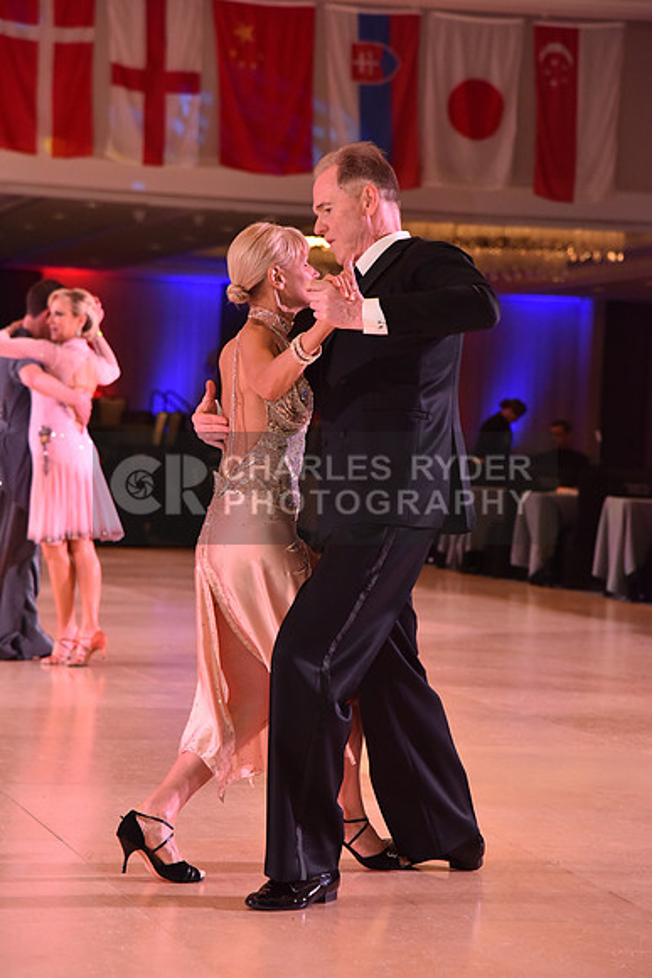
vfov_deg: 17.1
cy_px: 489
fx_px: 3258
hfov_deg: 11.4
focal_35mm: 120
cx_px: 326
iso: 2500
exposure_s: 1/250
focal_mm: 120
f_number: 5.6
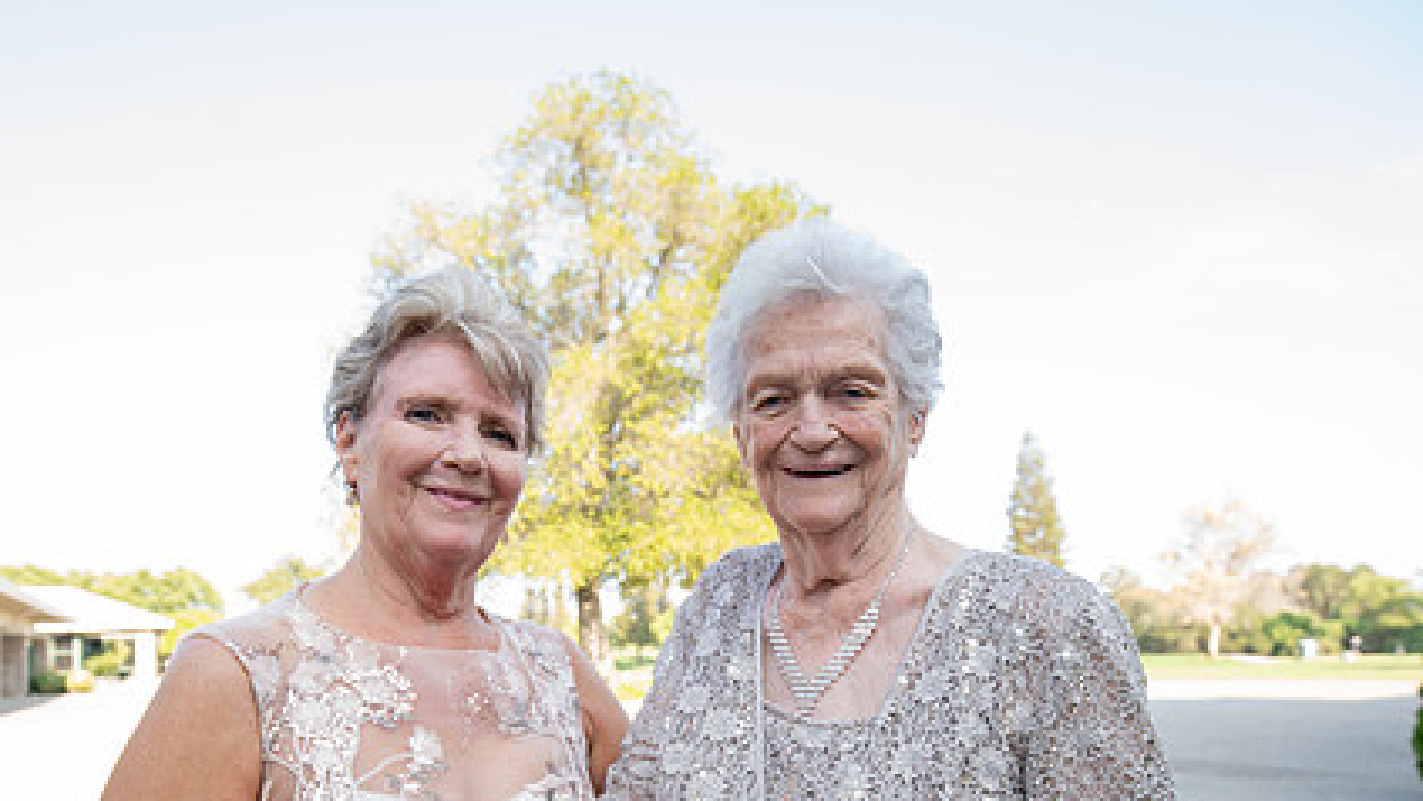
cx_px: 619
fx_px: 868
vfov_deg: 47.5
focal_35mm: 23
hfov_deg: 78.3
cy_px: 607
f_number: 4.5
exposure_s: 1/80
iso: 160
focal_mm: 16
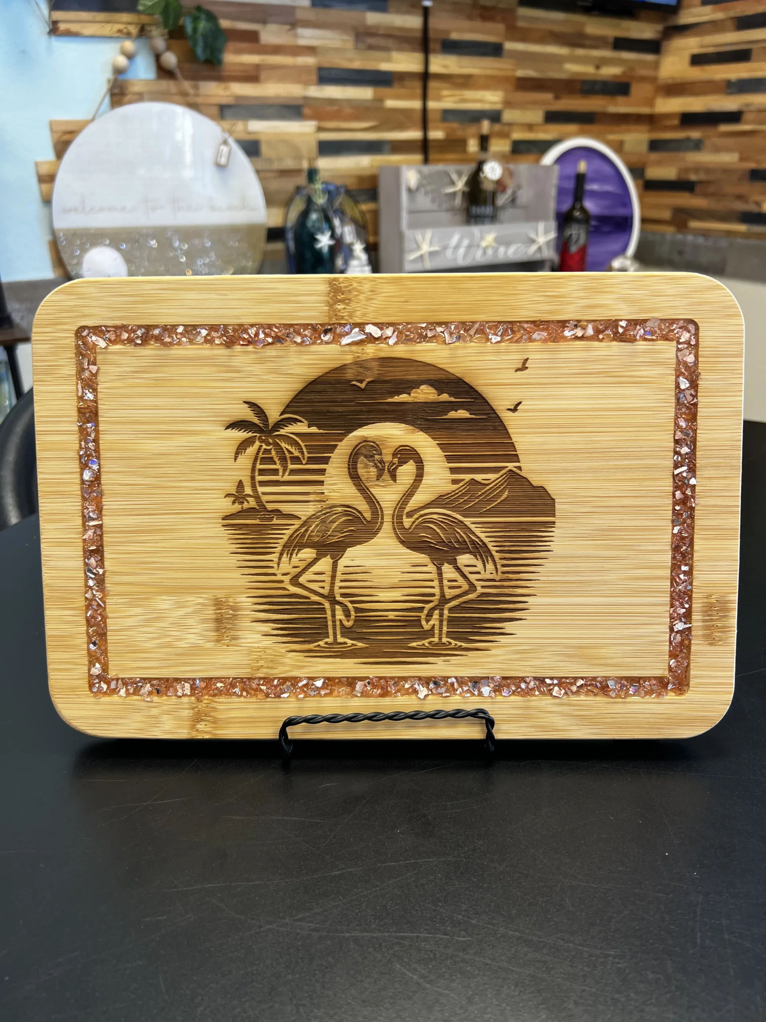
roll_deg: +0.8
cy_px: 511
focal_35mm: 26
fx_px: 767
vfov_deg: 67.3
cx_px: 383
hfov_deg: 53.1
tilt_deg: -24.1
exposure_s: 1/60
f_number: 1.5
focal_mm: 5.7
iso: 80
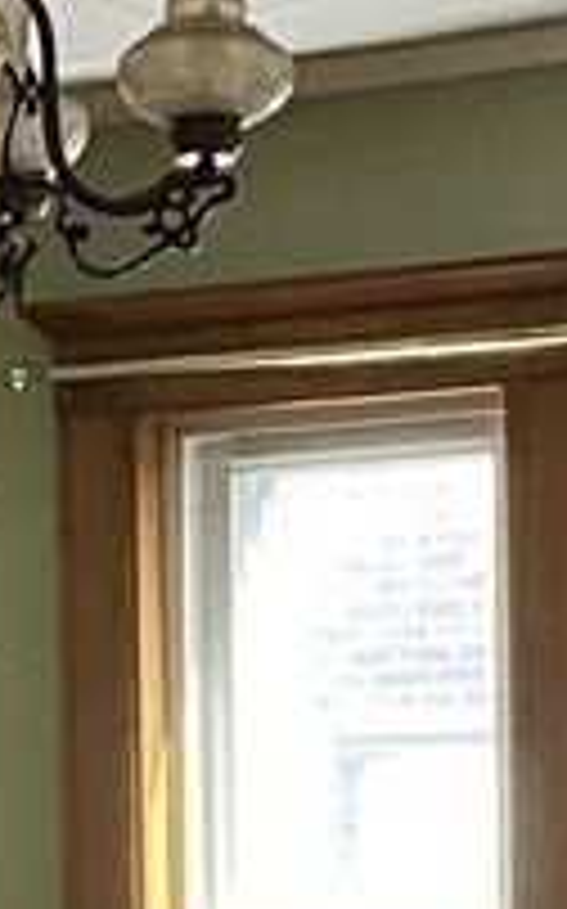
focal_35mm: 210
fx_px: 5199
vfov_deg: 9.6
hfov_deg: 6.2
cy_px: 1544
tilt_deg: -5.7
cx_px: 4
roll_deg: +1.2
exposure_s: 1/63
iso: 125
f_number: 1.8
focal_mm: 4.25
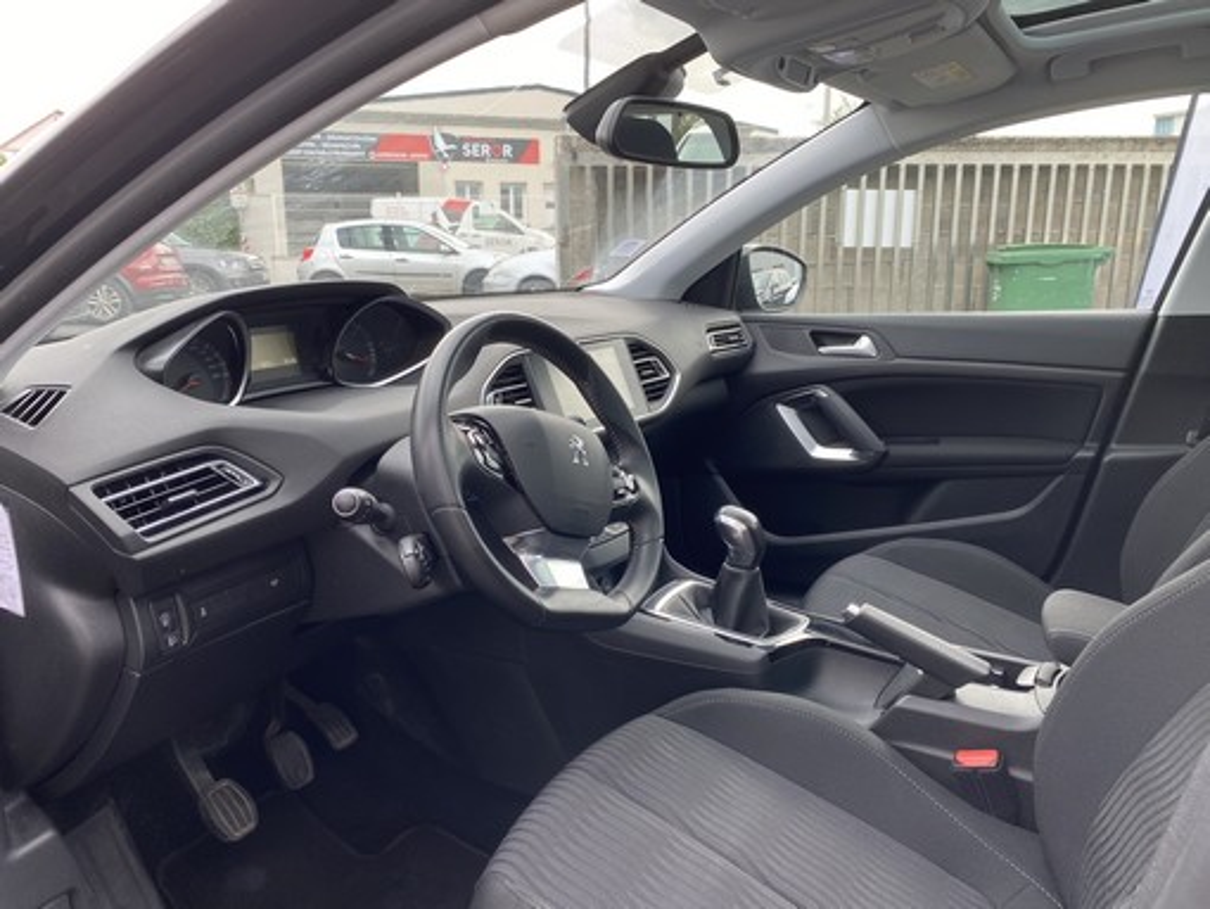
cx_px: 605
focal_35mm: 26
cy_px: 454
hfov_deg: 67.3
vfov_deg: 53.1
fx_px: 909
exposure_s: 1/141
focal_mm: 4.25
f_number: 1.8
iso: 32
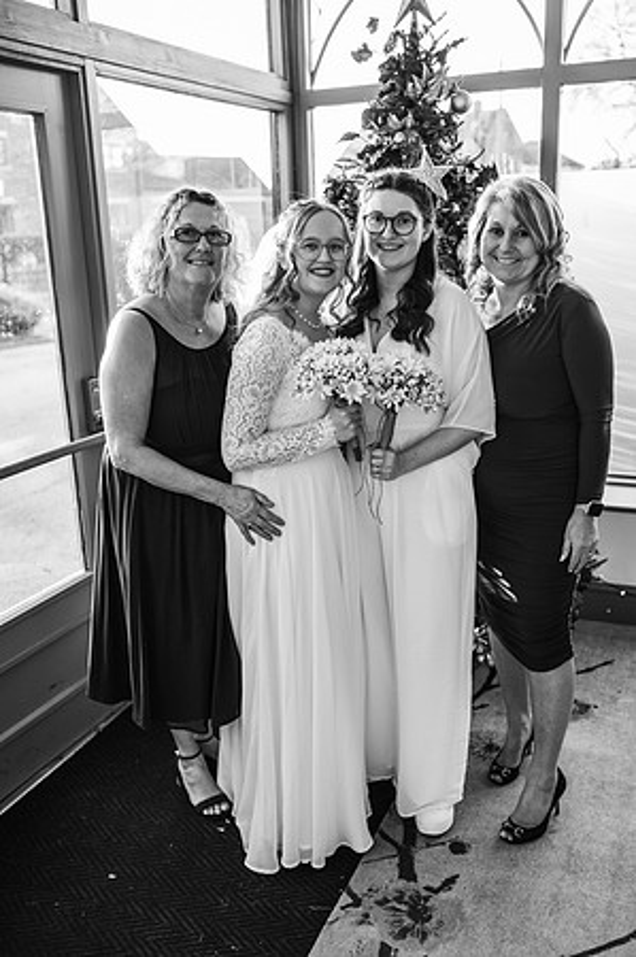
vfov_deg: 54.5
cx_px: 318
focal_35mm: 35
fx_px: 930
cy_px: 478
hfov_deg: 37.8
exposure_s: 1/200
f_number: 2.5
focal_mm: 35
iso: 450
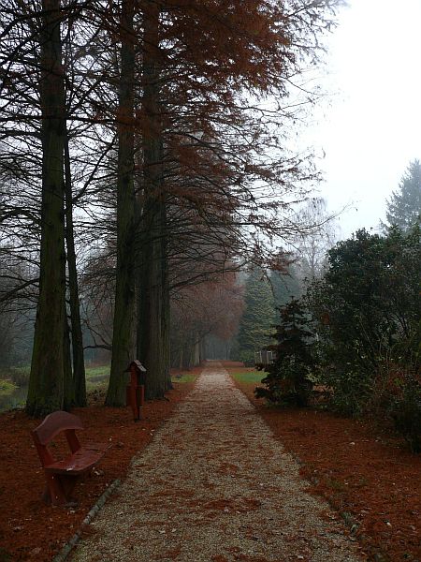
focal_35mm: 35
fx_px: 568
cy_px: 281
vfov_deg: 52.6
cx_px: 210
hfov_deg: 40.7
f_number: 4
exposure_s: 1/125
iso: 100
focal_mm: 7.4
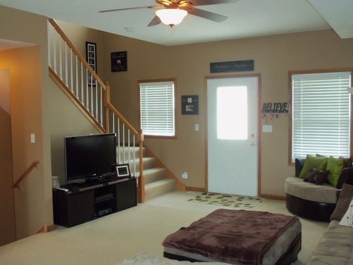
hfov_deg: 49.0
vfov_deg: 37.7
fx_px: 388
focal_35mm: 38
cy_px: 132
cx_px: 176
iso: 250
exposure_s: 1/30
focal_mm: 6.7
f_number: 3.7
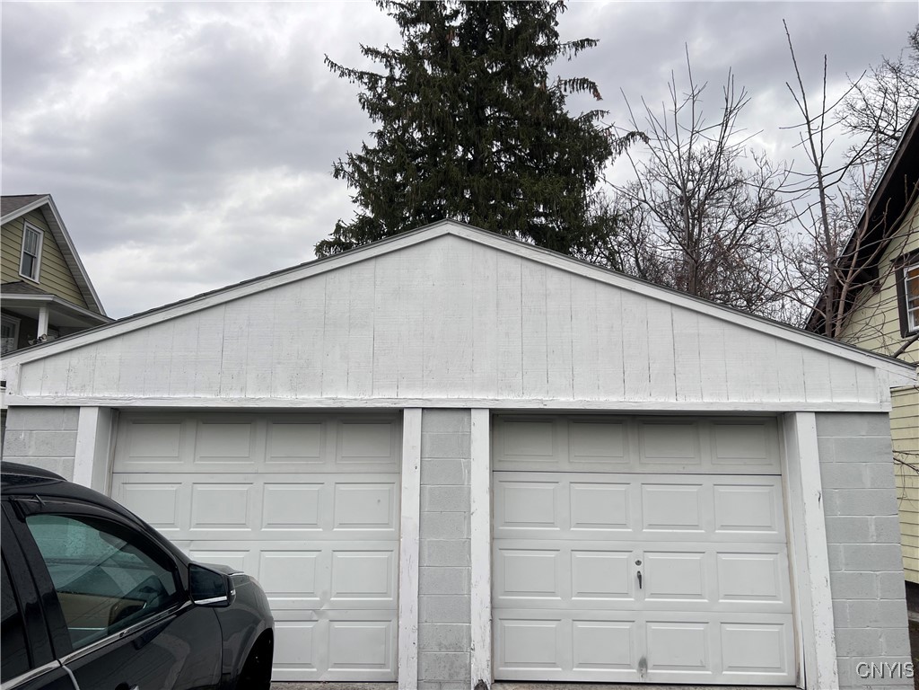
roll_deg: +0.1
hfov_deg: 67.3
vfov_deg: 53.1
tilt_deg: +10.9
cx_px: 460
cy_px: 345
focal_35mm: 26
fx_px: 690
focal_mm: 5.7
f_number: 1.5
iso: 40
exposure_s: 1/152
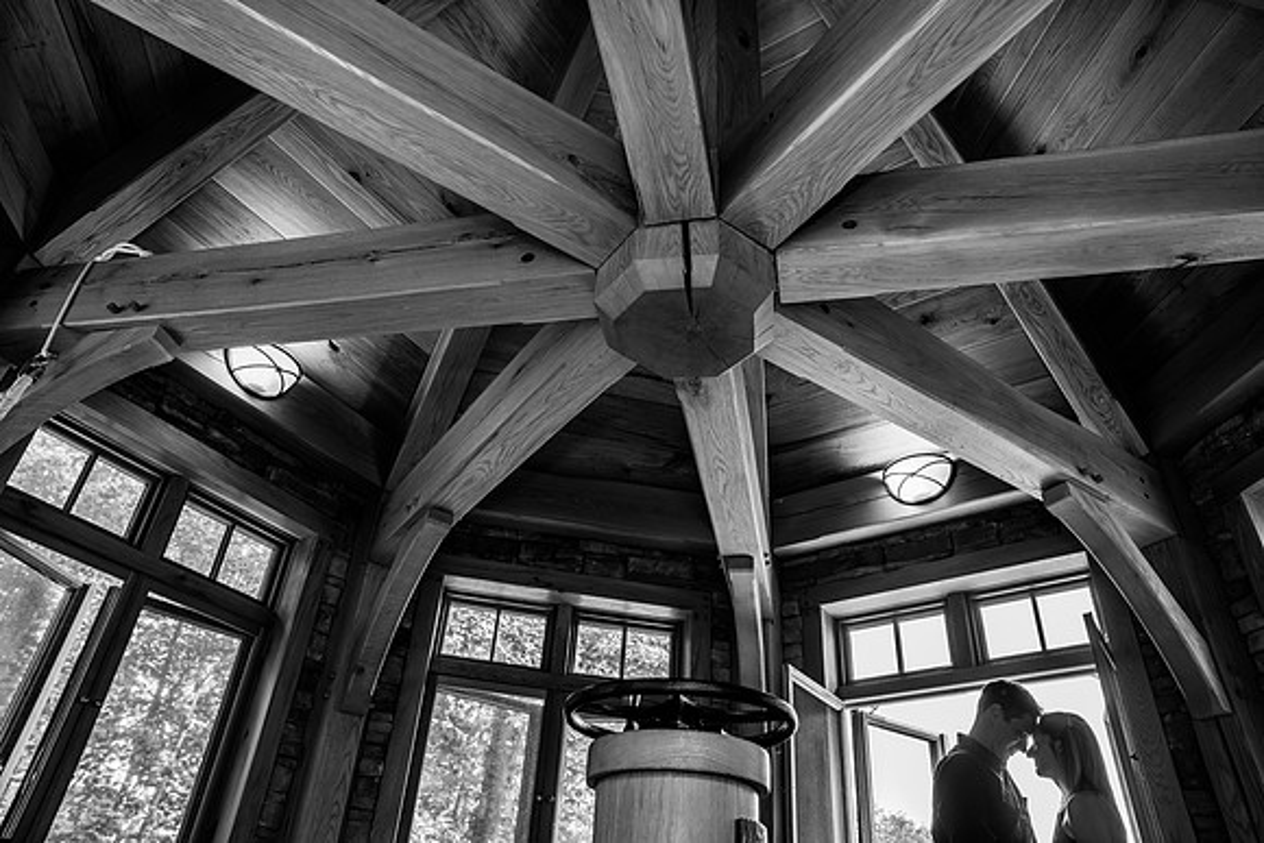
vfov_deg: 53.2
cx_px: 632
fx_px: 843
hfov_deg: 73.7
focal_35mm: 24
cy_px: 422
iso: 800
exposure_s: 1/250
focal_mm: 24
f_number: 4.5
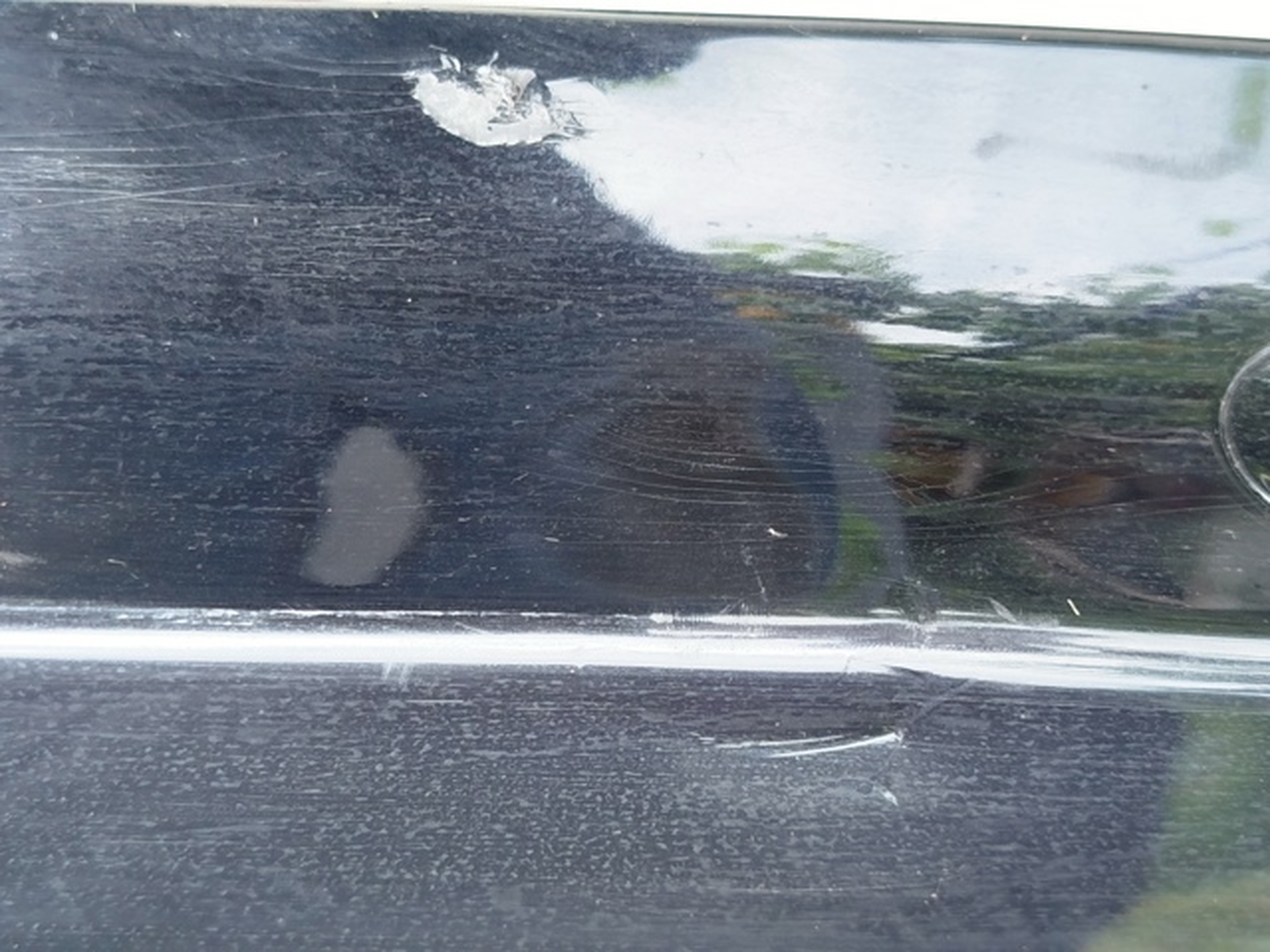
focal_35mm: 48
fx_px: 1761
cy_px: 476
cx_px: 635
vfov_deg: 30.3
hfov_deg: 39.7
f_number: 1.7
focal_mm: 5.31
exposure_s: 1/33
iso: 100
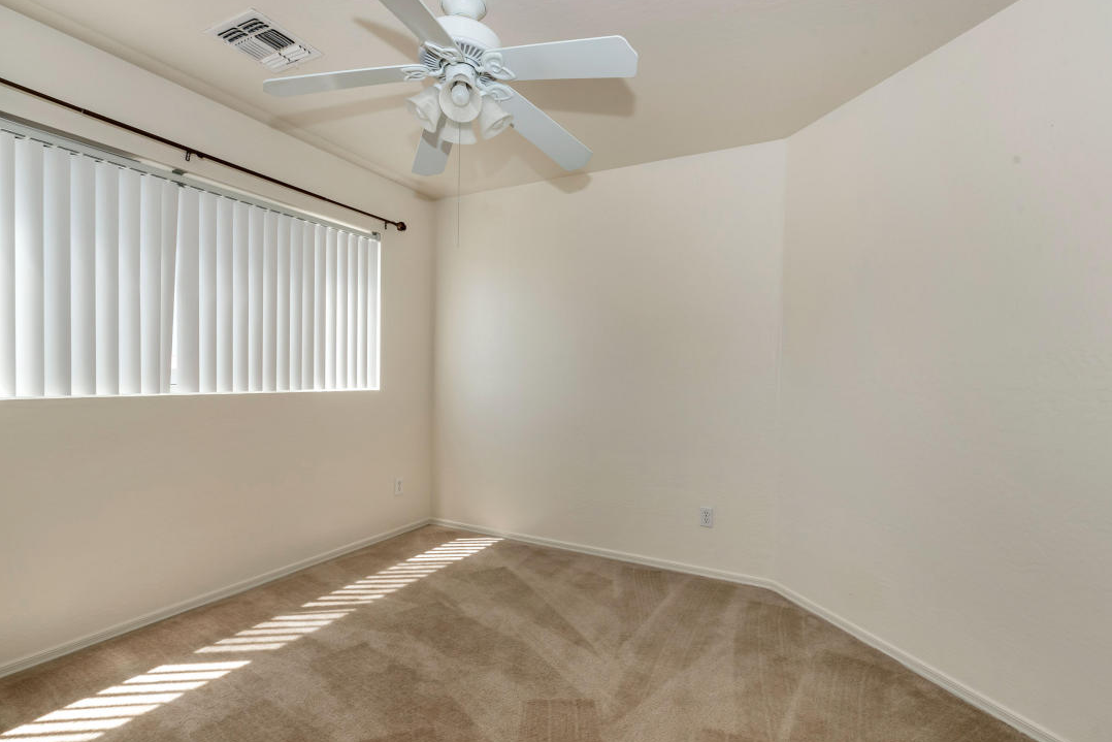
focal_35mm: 16
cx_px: 559
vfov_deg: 73.7
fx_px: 494
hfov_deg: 96.7
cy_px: 392
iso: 500
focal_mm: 15
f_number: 11
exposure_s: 1/60
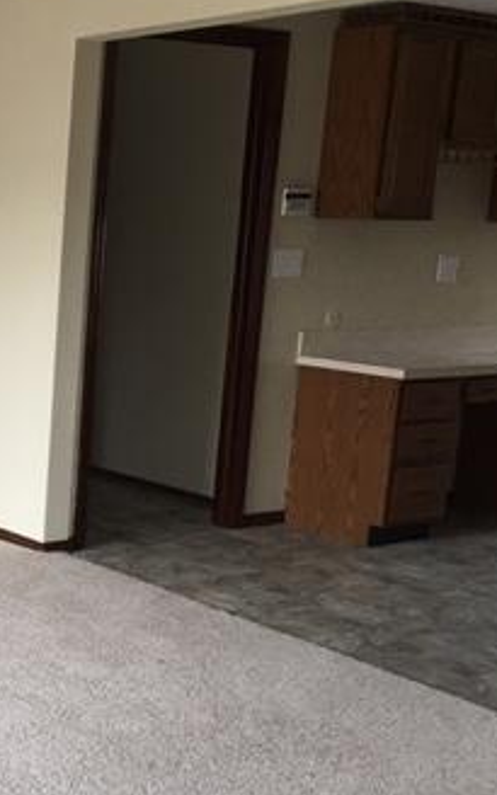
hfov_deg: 20.1
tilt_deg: -11.9
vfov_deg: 33.8
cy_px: 507
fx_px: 1300
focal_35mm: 60
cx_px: -126
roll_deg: -1.0
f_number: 2.2
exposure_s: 1/30
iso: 25
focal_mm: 4.15
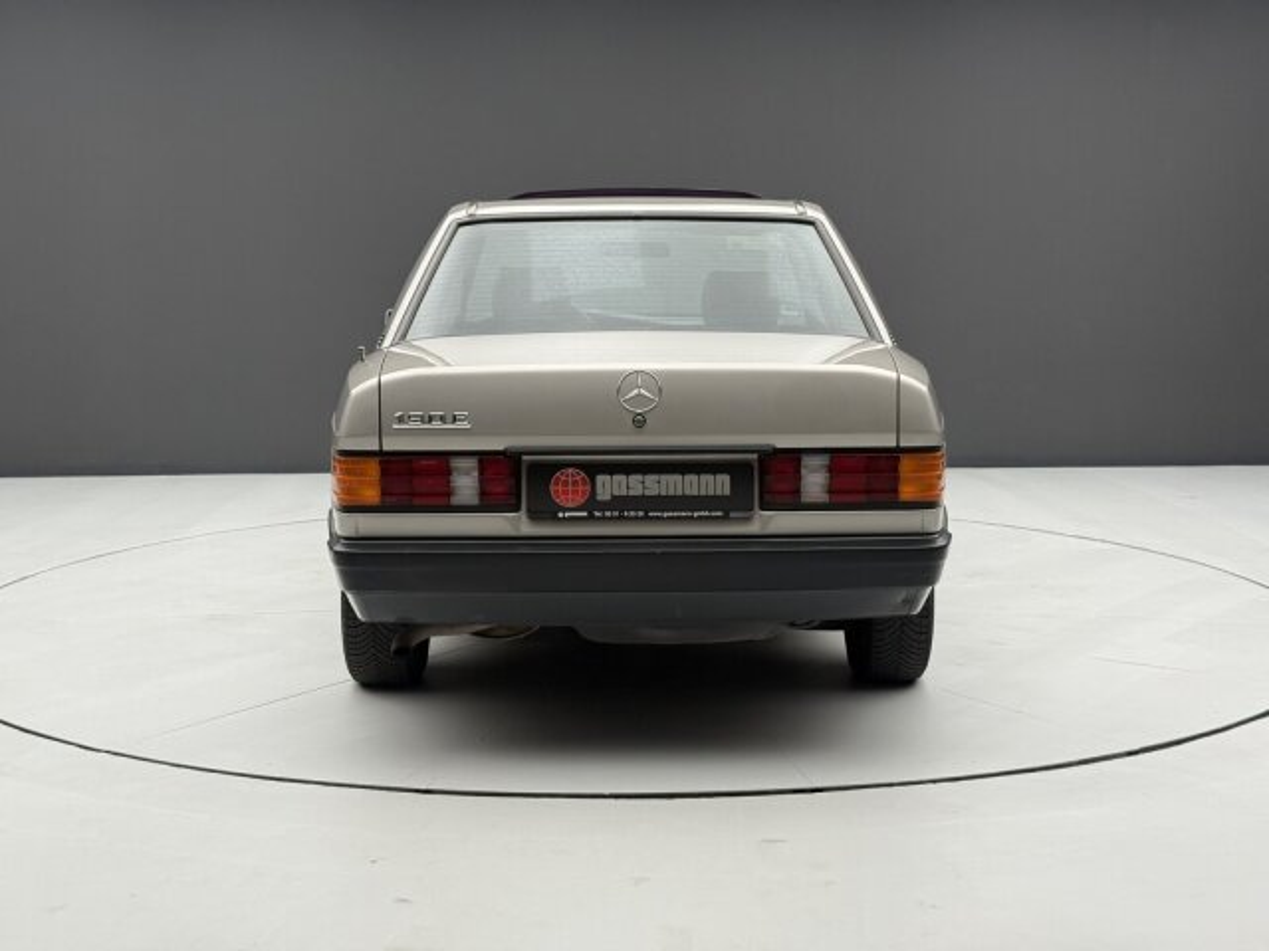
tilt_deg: -6.8
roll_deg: -0.2
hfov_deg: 39.7
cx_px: 634
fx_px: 1760
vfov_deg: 30.3
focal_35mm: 48
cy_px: 476
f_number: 1.78
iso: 125
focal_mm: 6.76
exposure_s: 1/100
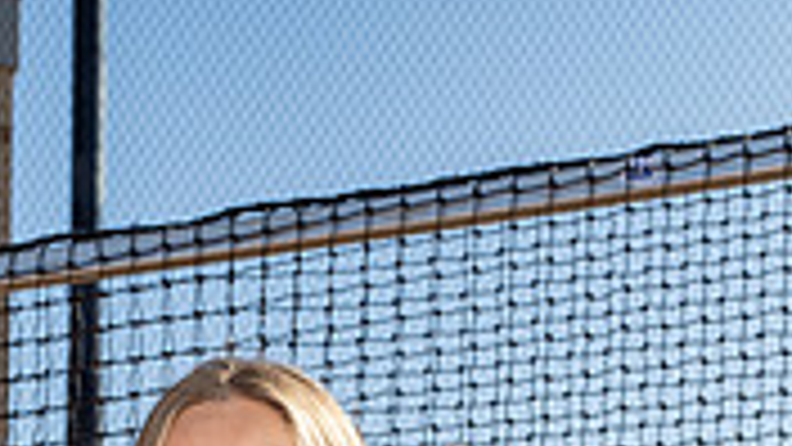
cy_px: 1000
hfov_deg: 18.2
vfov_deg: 9.4
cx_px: 364
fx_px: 2478
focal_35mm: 118
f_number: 8
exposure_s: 1/250
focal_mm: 44
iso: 125
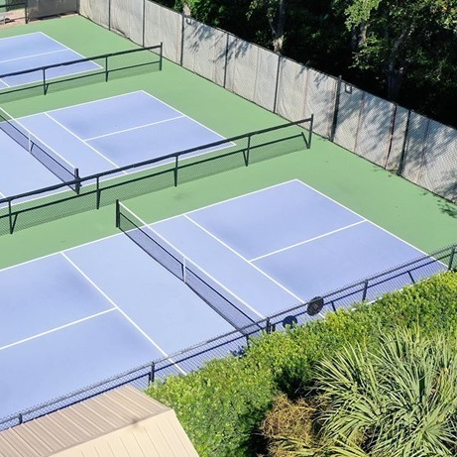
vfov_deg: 30.2
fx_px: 836
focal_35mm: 56
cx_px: 56
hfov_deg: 29.4
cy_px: 130
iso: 100
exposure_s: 1/500
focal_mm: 10.26
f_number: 5.6
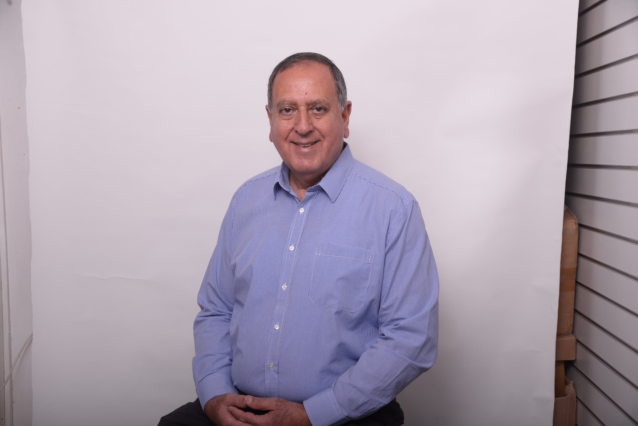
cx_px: 319
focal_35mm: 48
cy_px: 213
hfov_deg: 41.1
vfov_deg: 28.1
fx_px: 851
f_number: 7.1
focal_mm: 48
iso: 100
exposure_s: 1/160
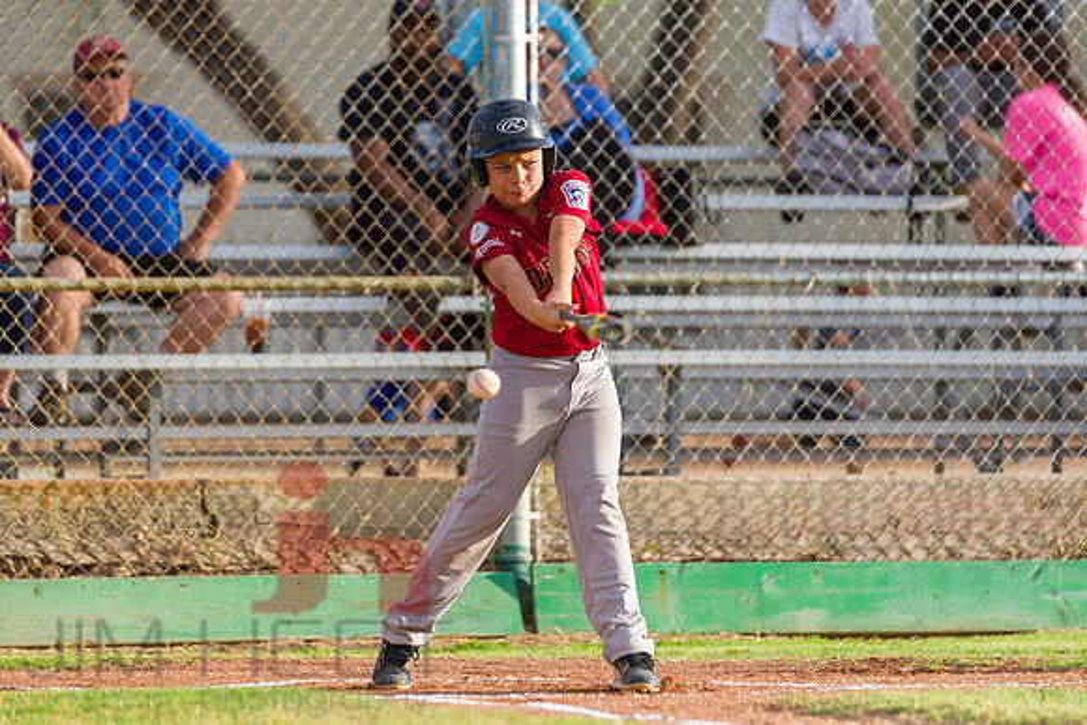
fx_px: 11778
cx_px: 544
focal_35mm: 390
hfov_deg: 5.3
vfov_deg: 3.5
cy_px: 362
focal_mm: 390
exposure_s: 1/1250
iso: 400
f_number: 5.6
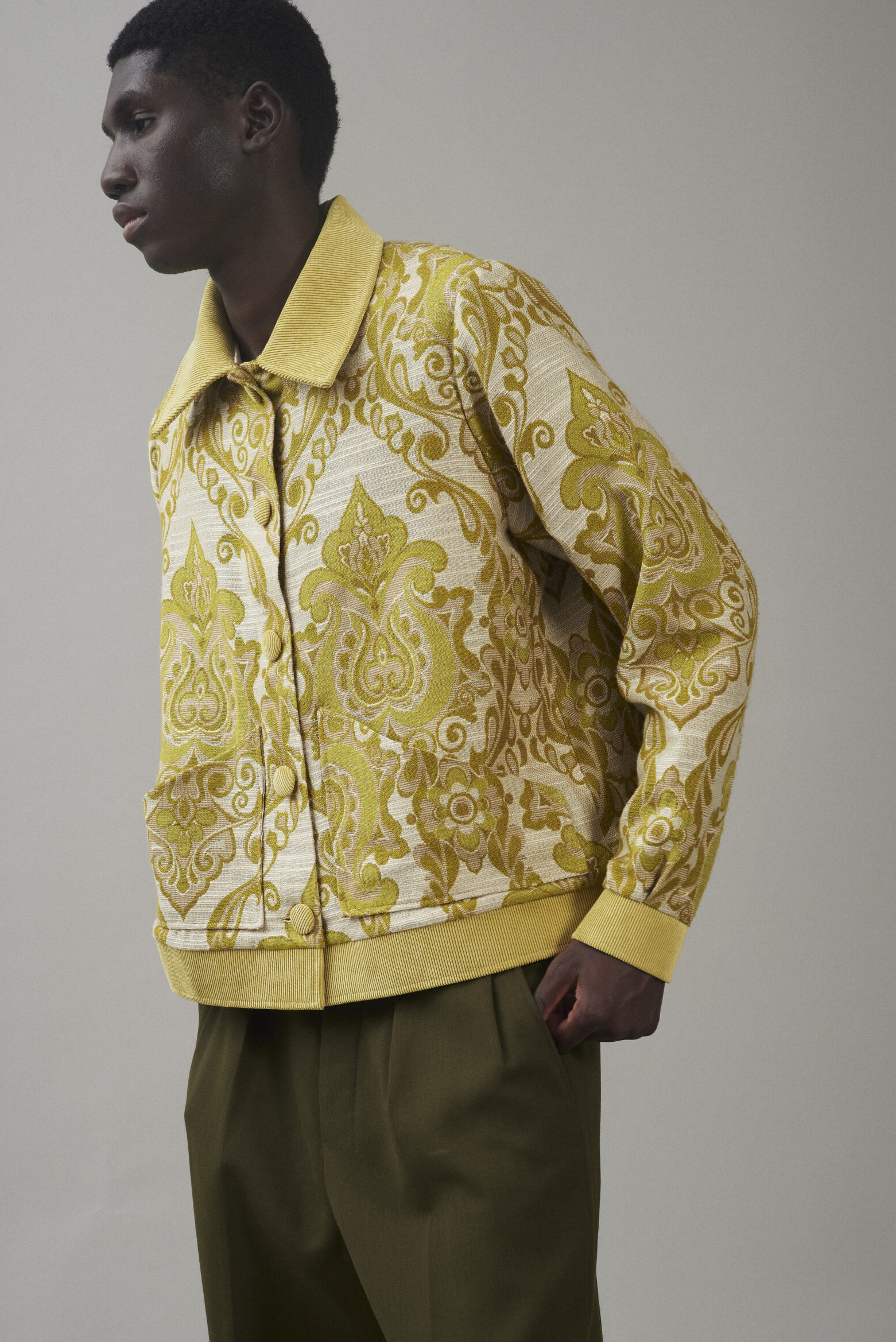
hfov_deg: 13.2
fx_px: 3878
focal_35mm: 104
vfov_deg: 19.6
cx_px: 423
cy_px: 653
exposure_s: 1/160
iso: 200
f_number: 13
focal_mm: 95
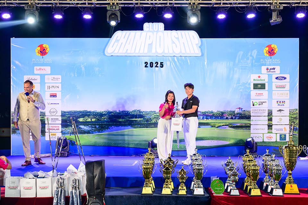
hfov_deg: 55.8
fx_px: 291
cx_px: 154
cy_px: 102
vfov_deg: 38.9
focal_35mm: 34
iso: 2200
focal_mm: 34
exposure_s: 1/250
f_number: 6.3
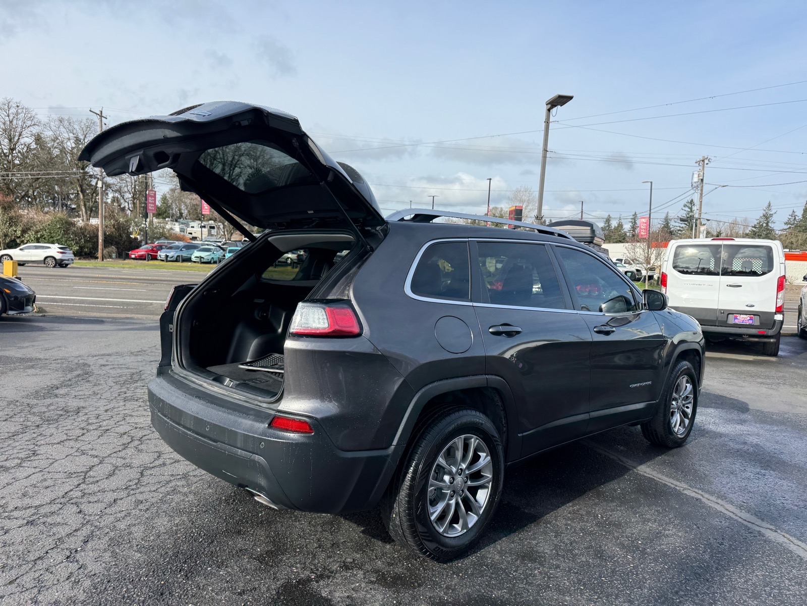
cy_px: 303
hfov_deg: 71.6
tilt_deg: -2.5
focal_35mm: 24
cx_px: 404
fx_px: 560
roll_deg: -0.4
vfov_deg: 56.8
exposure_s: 1/3584
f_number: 1.78
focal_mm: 6.76
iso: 80
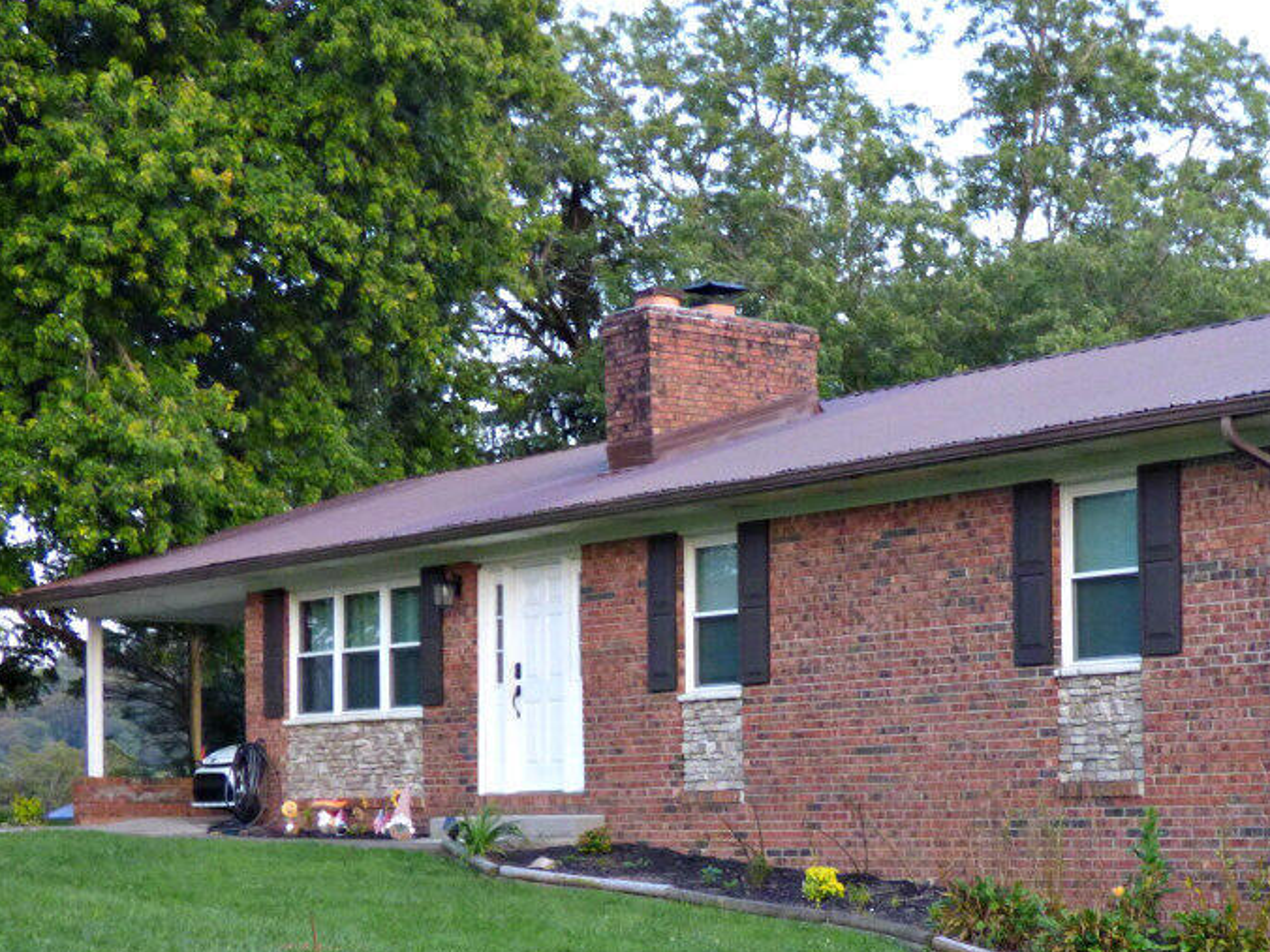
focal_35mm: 72
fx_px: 2642
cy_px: 856
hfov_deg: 26.7
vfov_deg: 20.0
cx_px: 943
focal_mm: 6.8
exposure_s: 1/50
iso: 400
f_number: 3.5
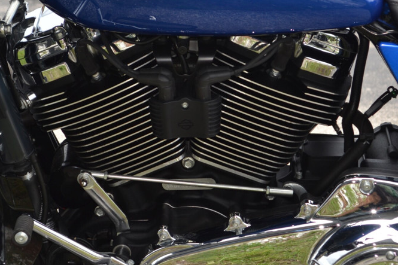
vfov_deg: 9.2
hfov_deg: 13.8
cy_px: 186
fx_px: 1646
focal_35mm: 149
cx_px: 200
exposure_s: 1/200
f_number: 8
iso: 100
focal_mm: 55
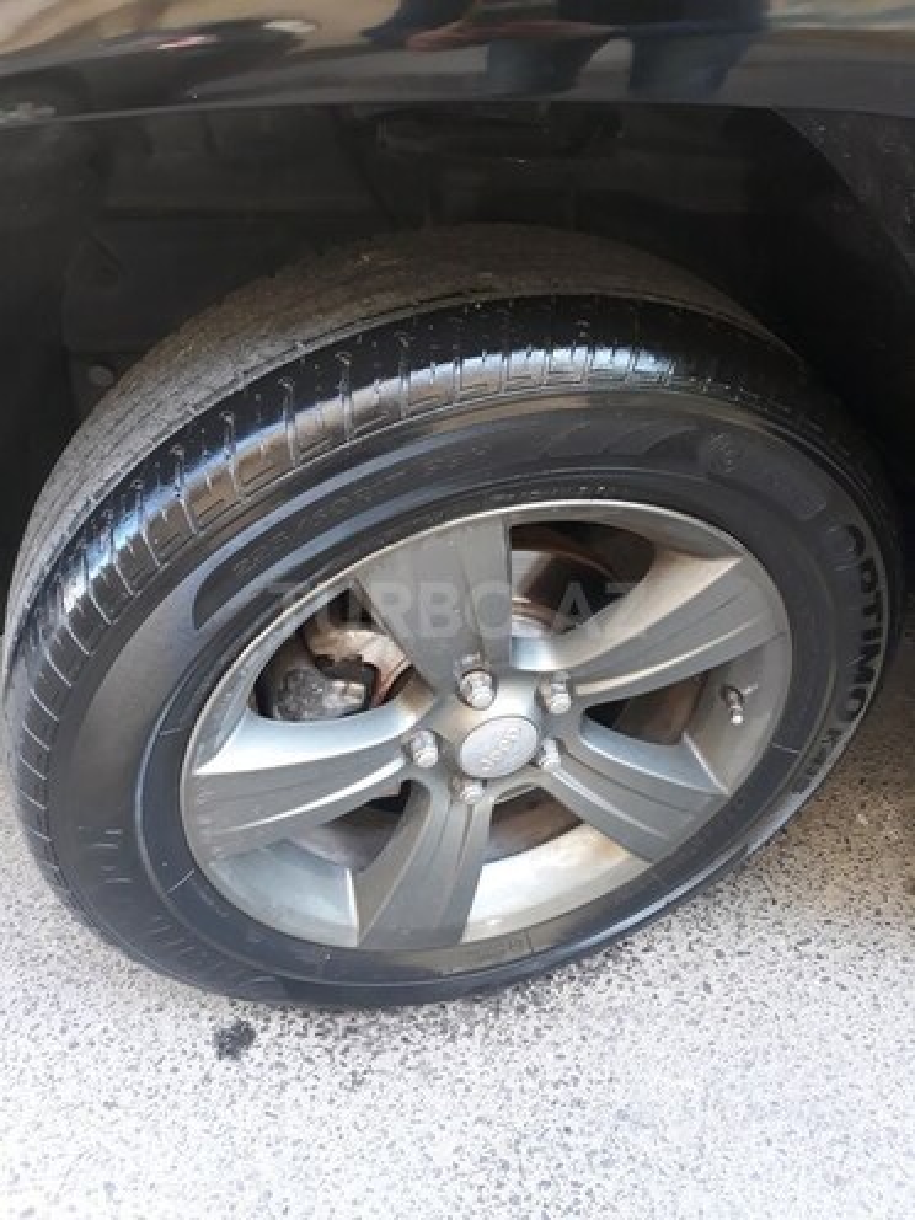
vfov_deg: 65.3
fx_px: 952
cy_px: 610
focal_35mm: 27
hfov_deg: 51.4
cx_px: 458
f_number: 1.7
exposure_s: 1/50
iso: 100
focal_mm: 3.71
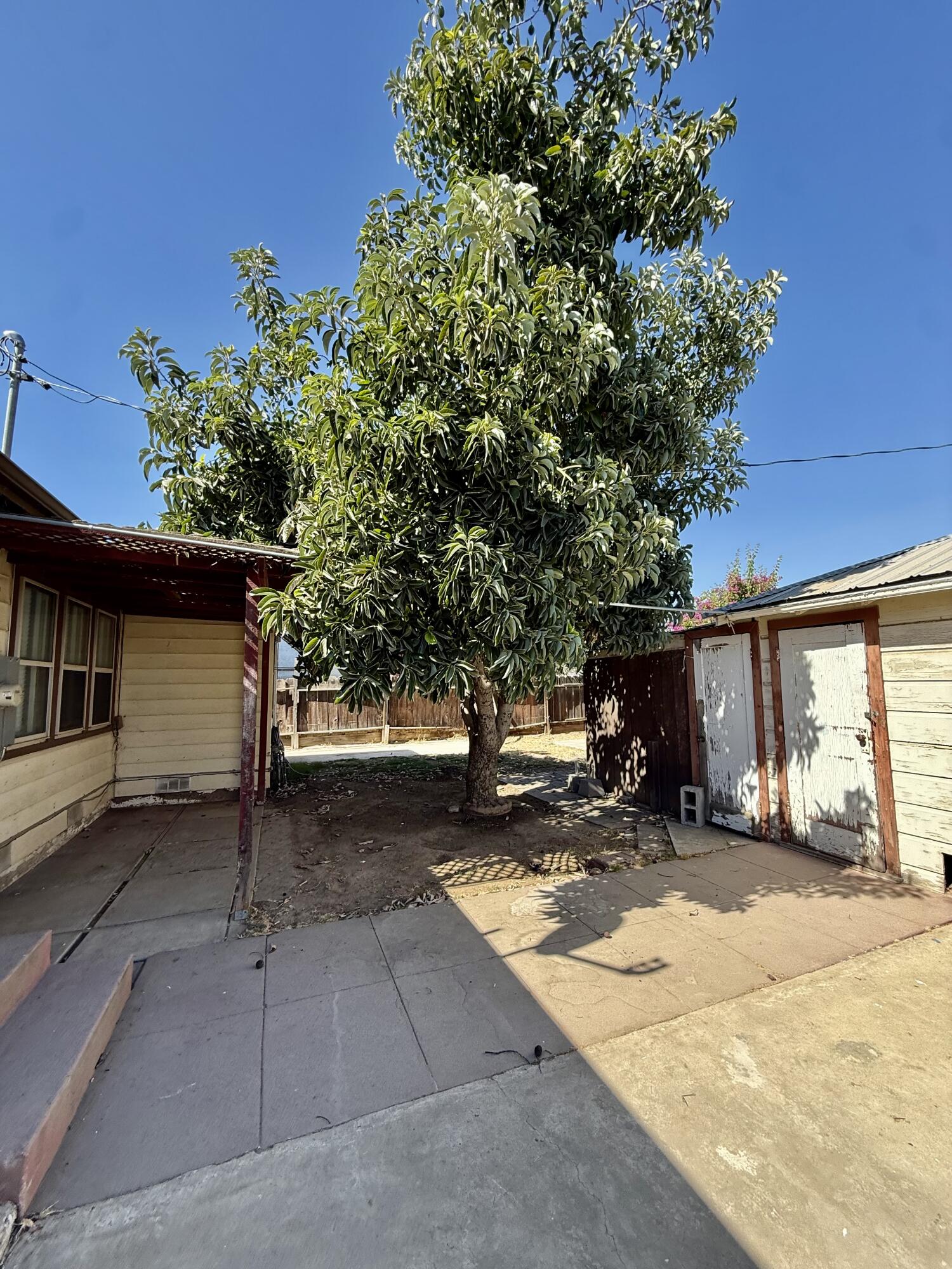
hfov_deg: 85.7
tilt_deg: +6.6
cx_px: 476
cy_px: 634
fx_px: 513
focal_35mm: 14
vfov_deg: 102.1
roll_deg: -0.1
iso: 64
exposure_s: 1/342
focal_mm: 2.22
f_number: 2.2
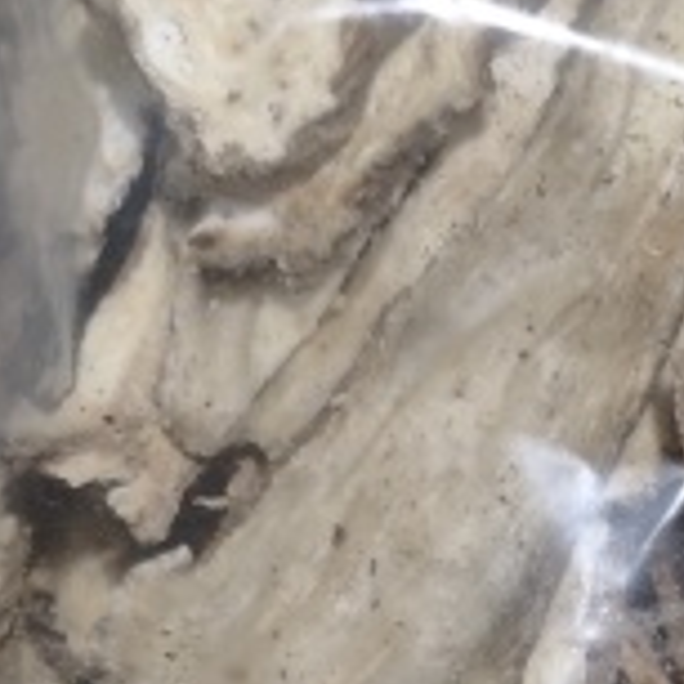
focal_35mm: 160
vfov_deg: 10.6
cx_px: 595
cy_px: 928
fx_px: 3577
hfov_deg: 10.9
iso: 640
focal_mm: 4.94
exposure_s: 1/50
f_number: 1.5
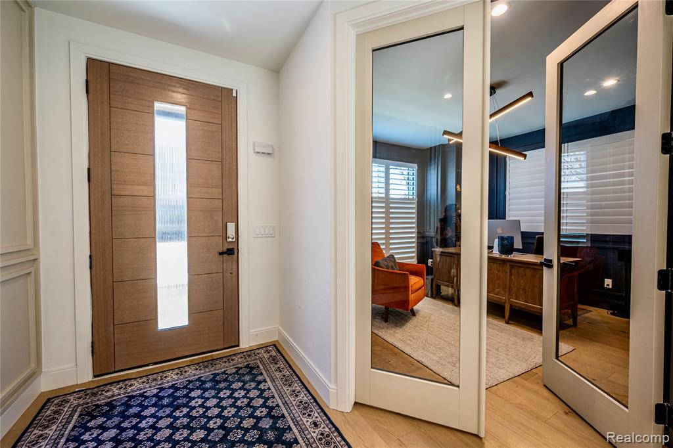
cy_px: 224
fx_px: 262
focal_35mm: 14
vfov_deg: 81.2
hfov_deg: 104.3
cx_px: 336
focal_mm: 14
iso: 200
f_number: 9
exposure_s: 1/13
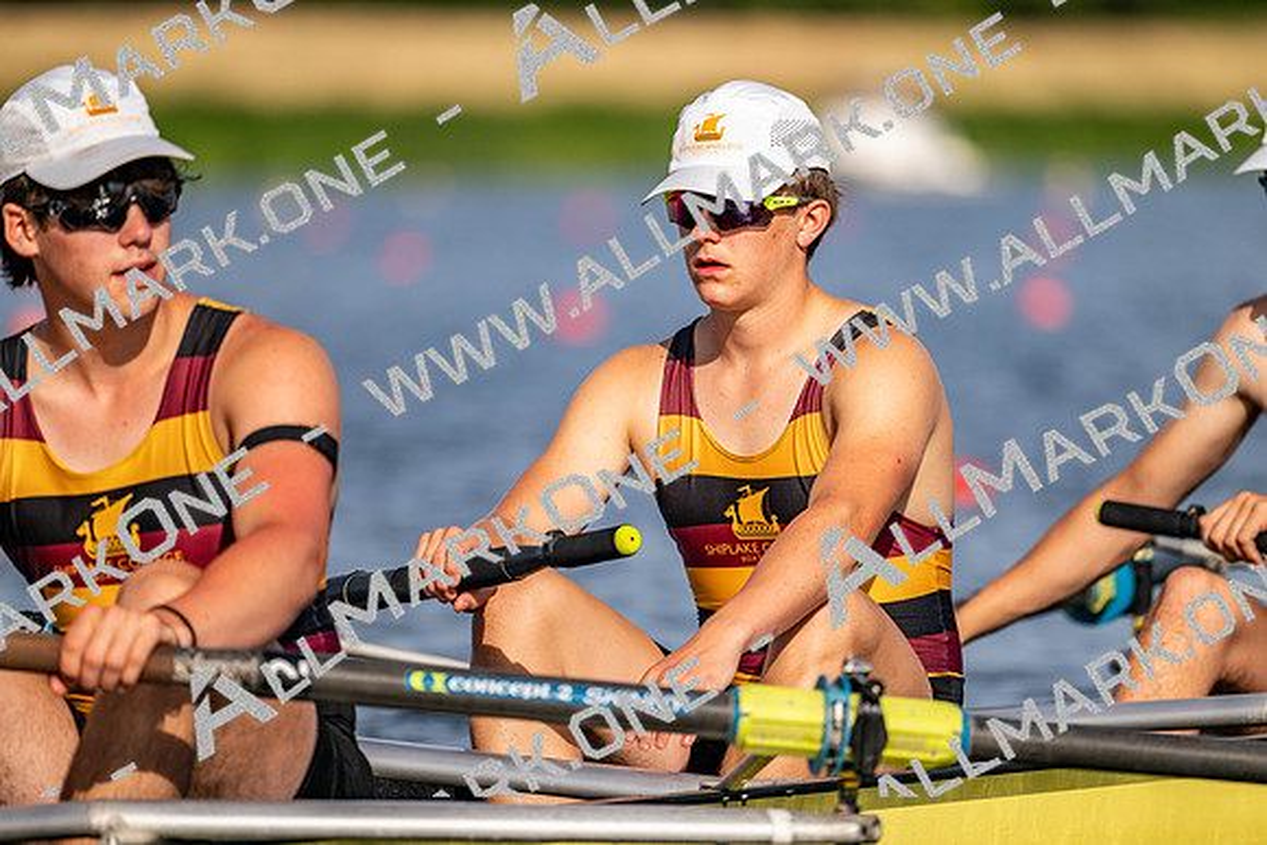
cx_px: 634
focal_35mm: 400
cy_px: 422
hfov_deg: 5.2
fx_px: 14080
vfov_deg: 3.4
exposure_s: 1/2500
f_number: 4.5
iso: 200
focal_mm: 400
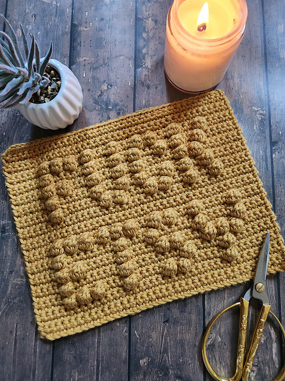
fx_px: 253
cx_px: 142
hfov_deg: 58.8
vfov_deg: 74.0
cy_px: 190
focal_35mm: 23
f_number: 1.8
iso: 500
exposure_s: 1/60
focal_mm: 5.4
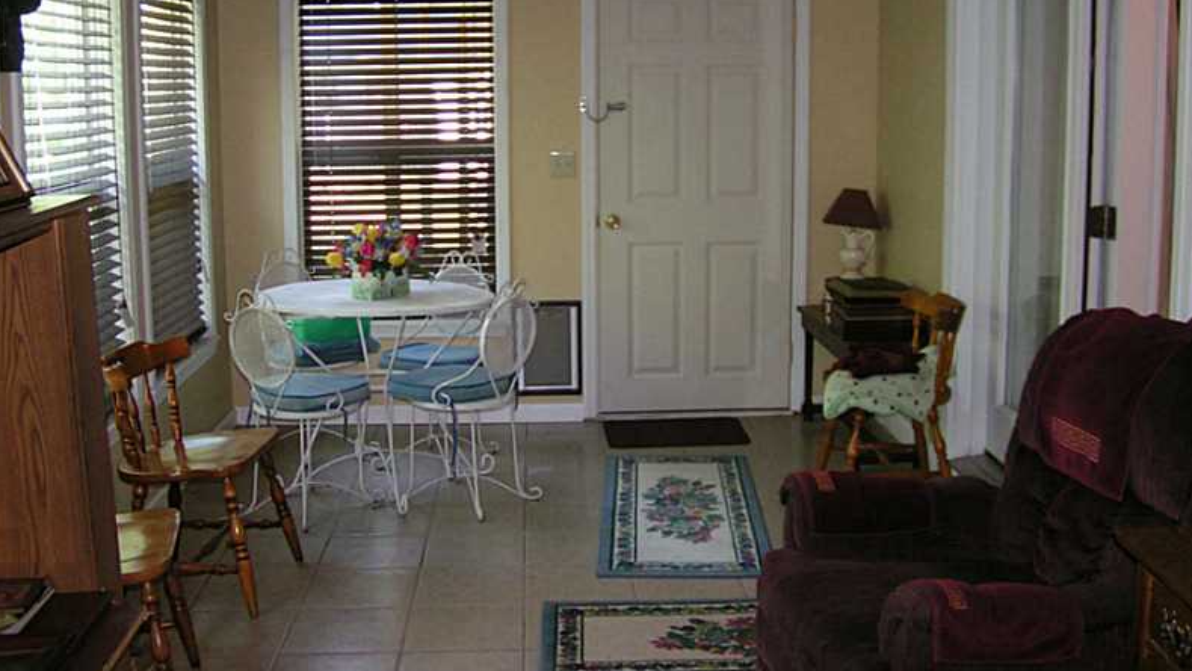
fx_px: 1328
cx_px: 598
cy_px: 230
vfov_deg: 28.2
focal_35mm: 42
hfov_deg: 48.4
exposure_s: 1/40
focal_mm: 5.8
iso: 200
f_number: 2.8
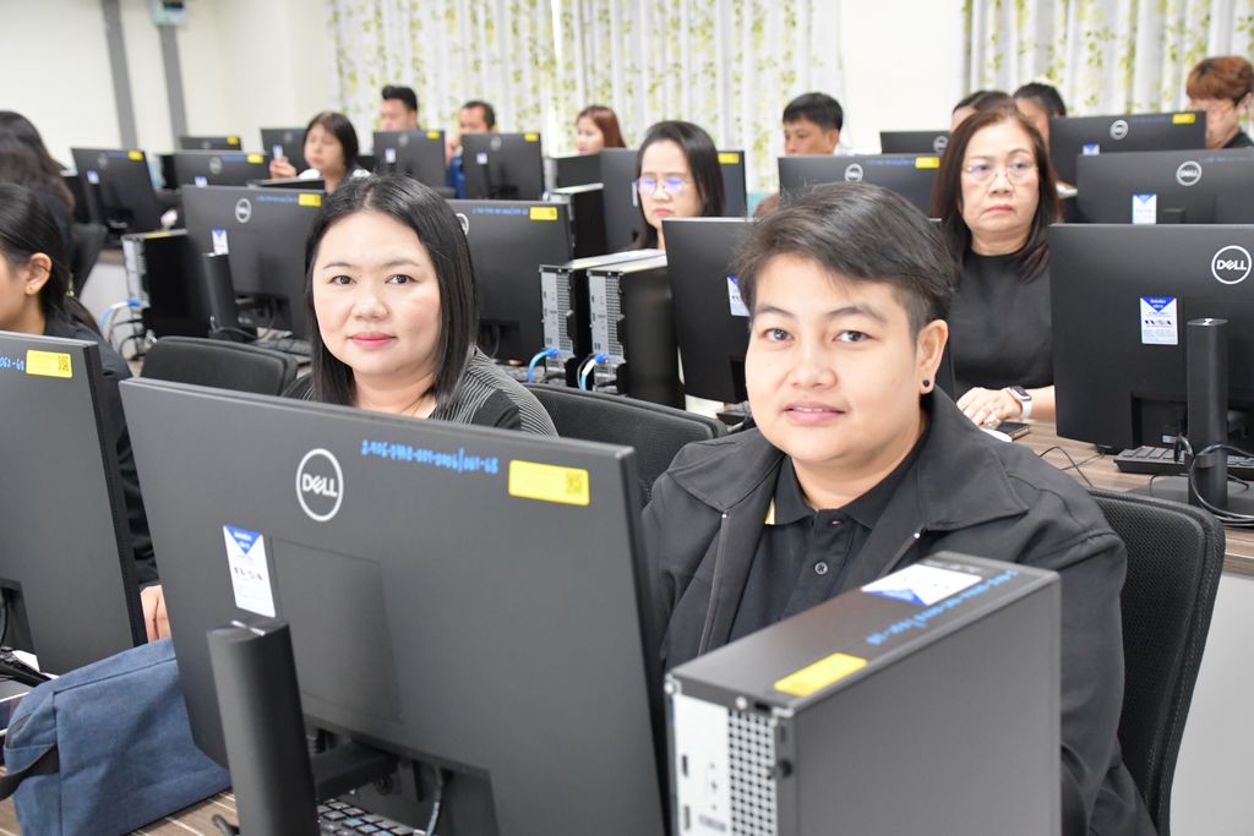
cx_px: 627
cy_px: 418
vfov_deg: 29.9
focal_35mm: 45
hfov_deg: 43.6
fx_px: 1568
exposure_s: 1/60
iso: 3600
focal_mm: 30
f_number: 4
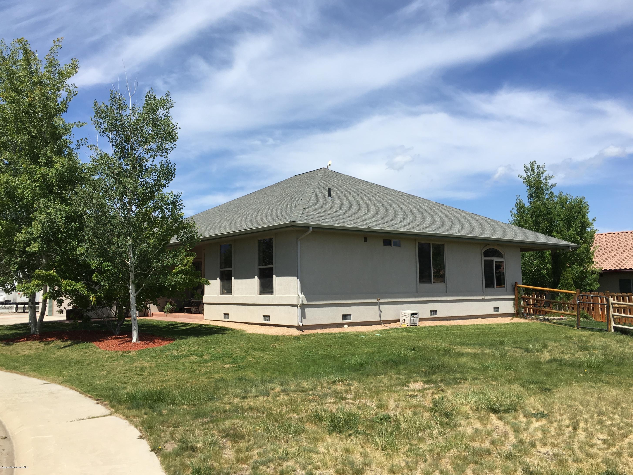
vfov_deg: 46.8
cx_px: 306
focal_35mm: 30
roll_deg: +0.3
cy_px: 237
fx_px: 549
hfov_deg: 60.0
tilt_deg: +6.9
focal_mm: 4.15
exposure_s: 1/1748
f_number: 2.2
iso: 25
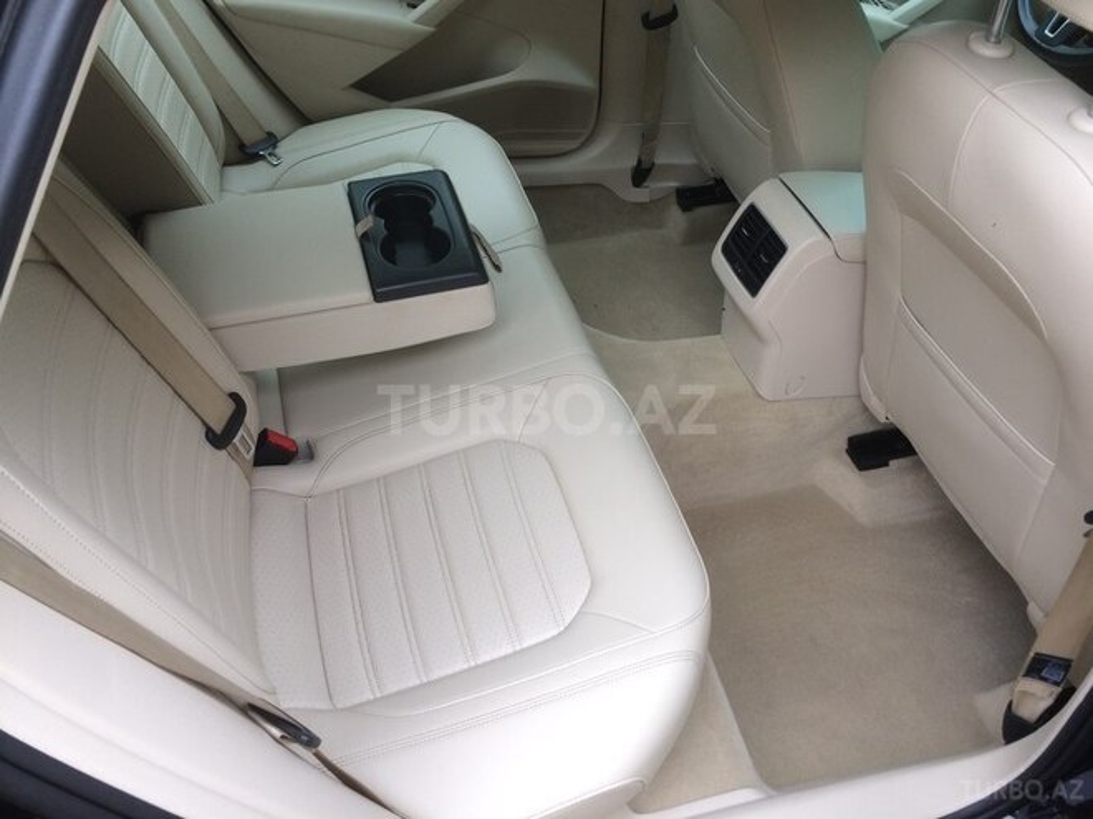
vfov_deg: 48.2
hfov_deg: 61.7
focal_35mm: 29
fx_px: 916
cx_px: 546
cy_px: 410
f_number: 2.2
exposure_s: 1/100
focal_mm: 4.15
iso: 40
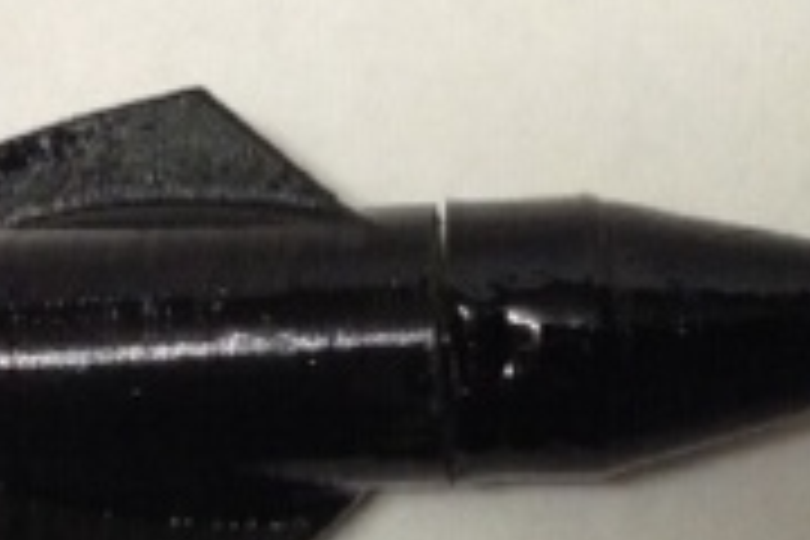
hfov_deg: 20.0
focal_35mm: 102
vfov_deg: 13.4
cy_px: 338
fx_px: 2295
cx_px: 464
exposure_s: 1/25
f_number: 2.4
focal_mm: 3.3
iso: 100
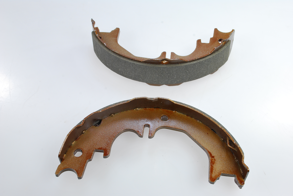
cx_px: 146
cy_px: 98
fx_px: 416
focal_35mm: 51
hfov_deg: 38.8
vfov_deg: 26.6
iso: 200
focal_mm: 34
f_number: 13
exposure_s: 1/20
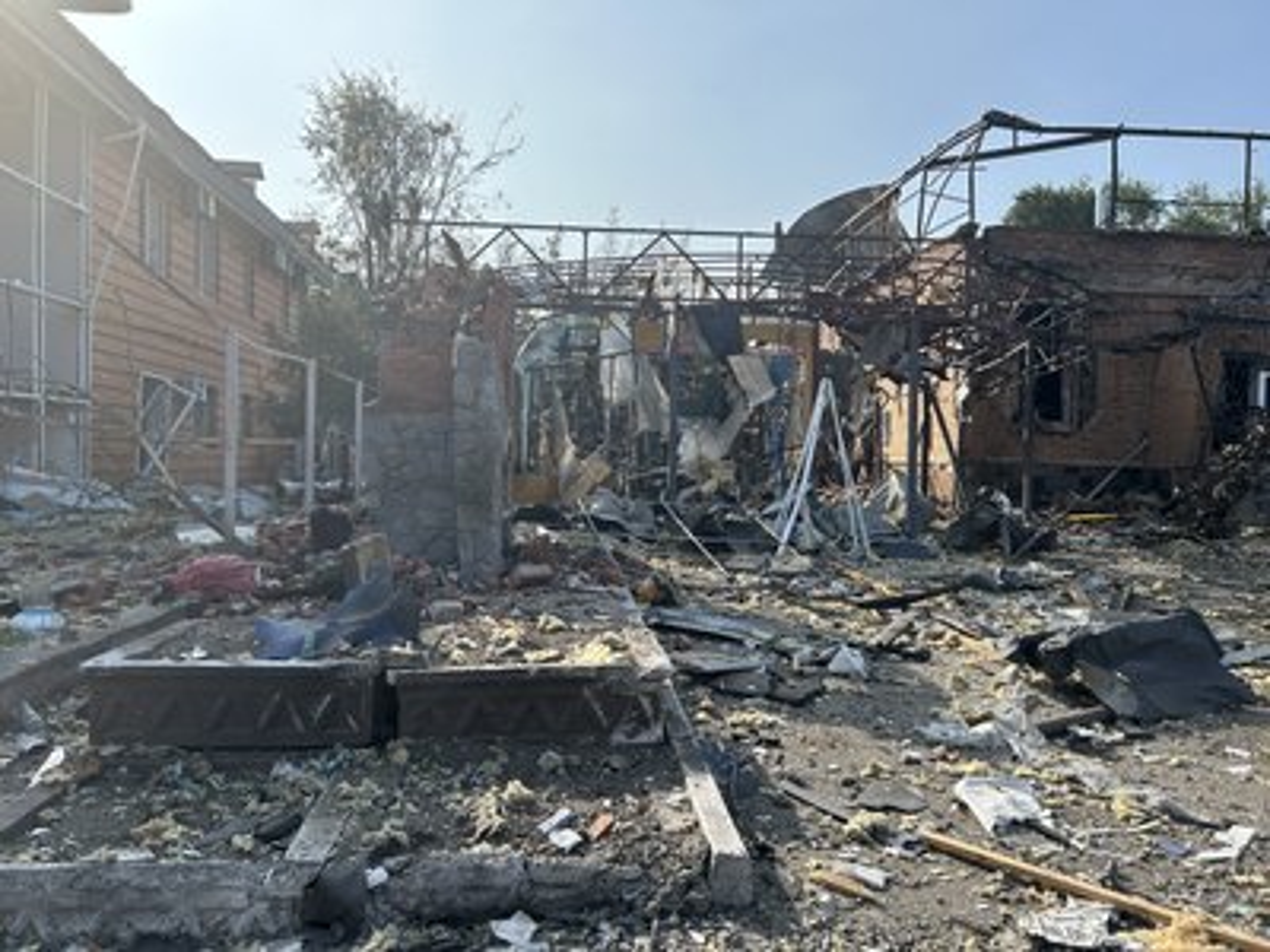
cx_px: 635
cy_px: 476
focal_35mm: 26
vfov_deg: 53.1
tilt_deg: -2.8
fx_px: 954
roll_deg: -1.0
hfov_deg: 67.3
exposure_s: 1/3165
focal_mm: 5.7
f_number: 1.5
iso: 50
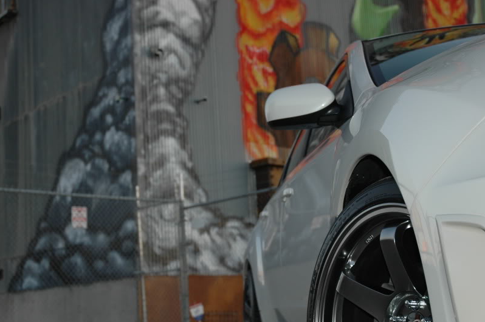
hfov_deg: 33.6
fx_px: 803
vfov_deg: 22.7
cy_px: 196
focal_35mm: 60
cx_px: 208
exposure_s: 1/60
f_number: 4
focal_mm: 31
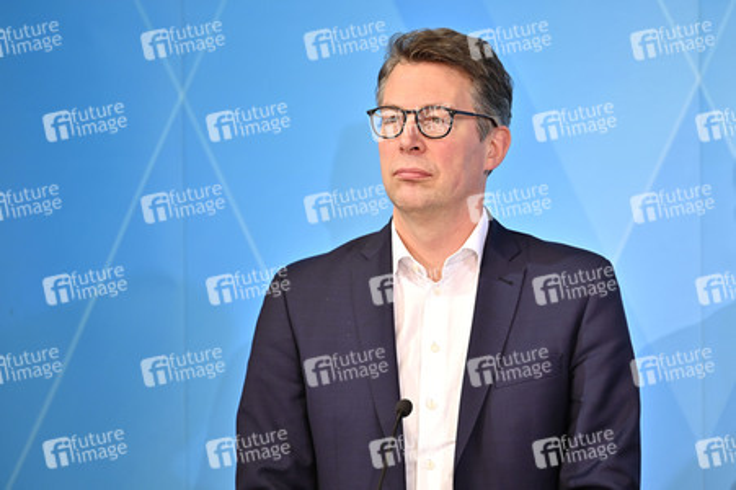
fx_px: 4086
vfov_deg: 6.9
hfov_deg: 10.3
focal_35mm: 200
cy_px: 245
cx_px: 368
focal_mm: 200
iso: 640
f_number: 2.8
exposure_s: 1/400
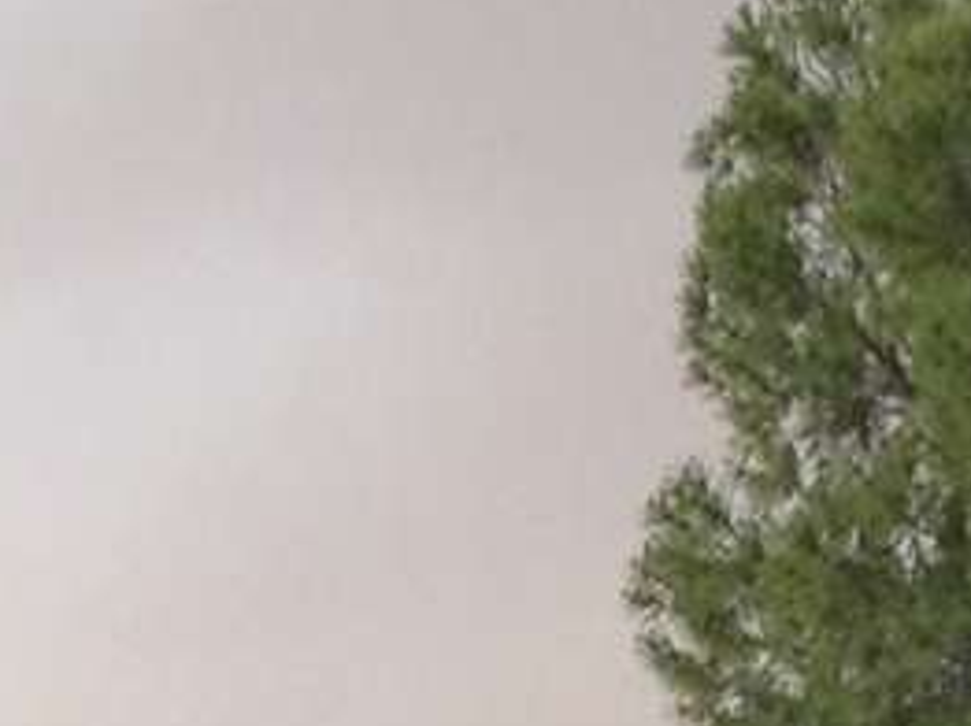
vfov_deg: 5.8
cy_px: 1985
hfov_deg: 8.2
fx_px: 6782
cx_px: 259
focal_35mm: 242
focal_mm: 3.3
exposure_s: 1/252
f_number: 2.4
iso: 25
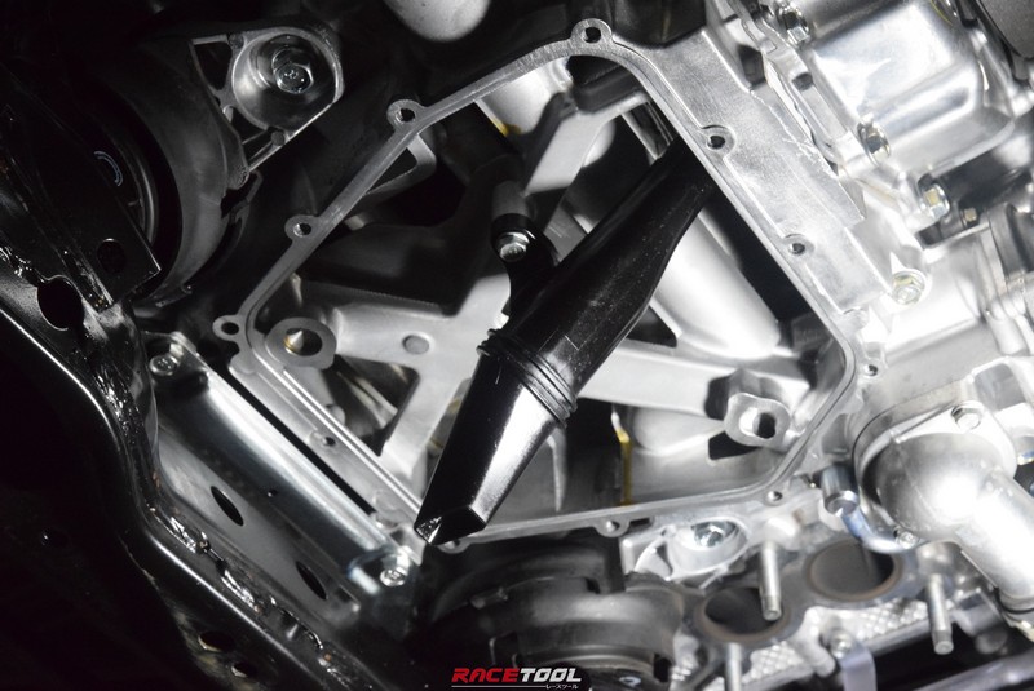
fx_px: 2156
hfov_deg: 27.0
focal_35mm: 75
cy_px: 346
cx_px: 517
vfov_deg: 18.2
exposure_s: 1/400
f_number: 10
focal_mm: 50
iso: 5000
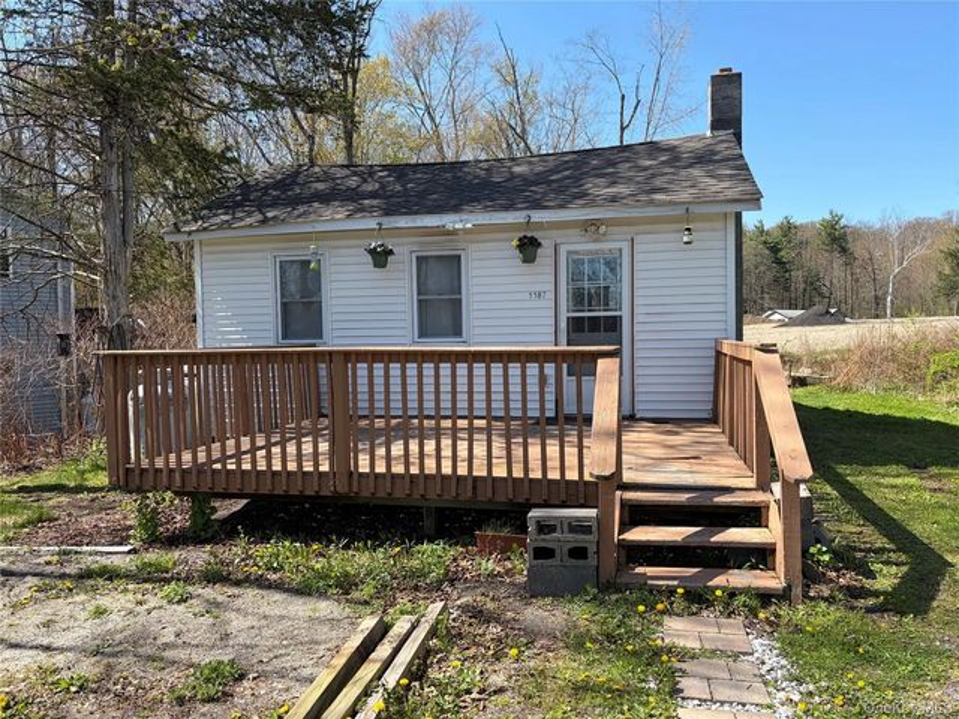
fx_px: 720
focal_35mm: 26
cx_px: 480
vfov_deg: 53.1
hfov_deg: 67.3
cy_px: 360
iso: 50
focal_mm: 5.96
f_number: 1.6
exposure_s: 1/1667
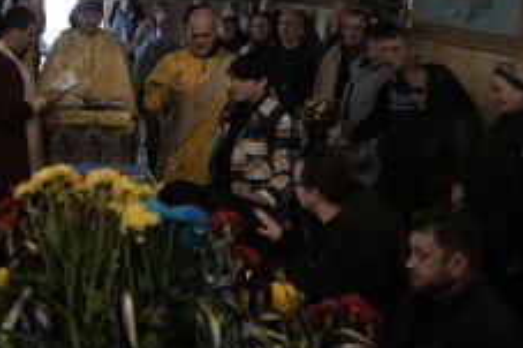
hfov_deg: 32.7
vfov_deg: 22.2
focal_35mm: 60
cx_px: 120
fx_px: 871
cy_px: 59
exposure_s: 1/500
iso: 12800
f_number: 2.8
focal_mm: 34
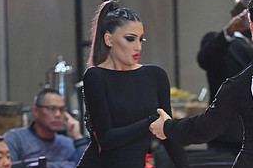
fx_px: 2660
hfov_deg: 5.4
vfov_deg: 3.6
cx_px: 190
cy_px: 215
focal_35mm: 379
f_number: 4.5
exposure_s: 1/320
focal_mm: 165
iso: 3200
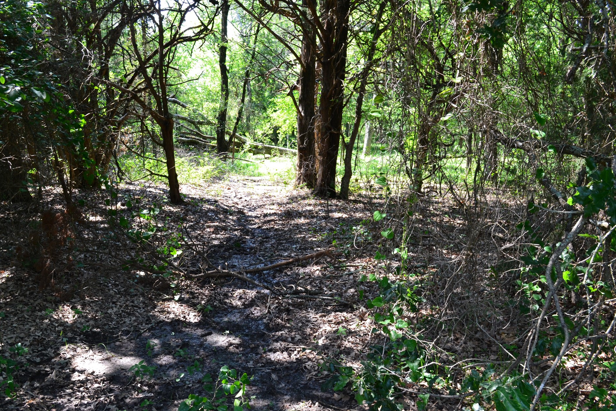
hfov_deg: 50.6
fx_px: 650
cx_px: 280
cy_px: 206
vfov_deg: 35.0
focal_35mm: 38
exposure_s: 1/60
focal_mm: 22
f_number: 8
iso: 400
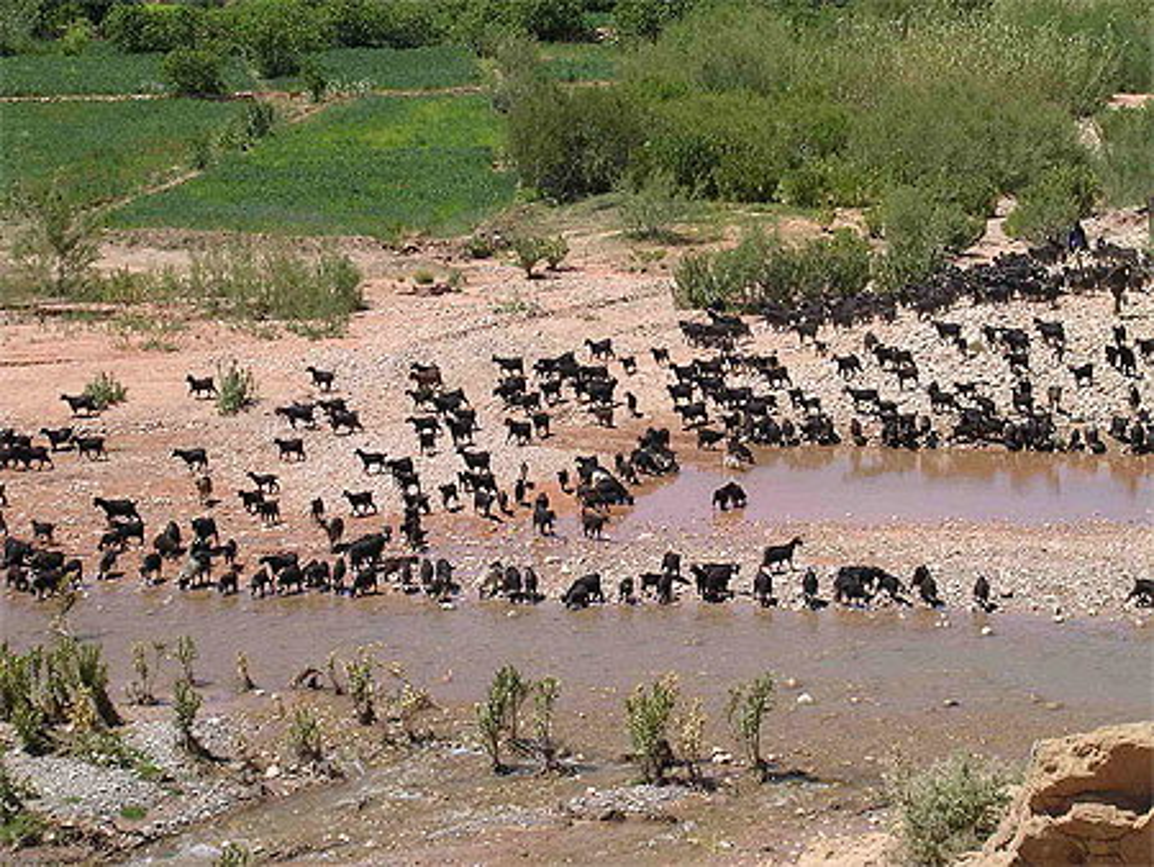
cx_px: 577
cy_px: 434
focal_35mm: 115
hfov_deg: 17.1
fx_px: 3836
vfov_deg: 12.9
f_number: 4.9
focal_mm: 17.4
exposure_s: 1/338
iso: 100
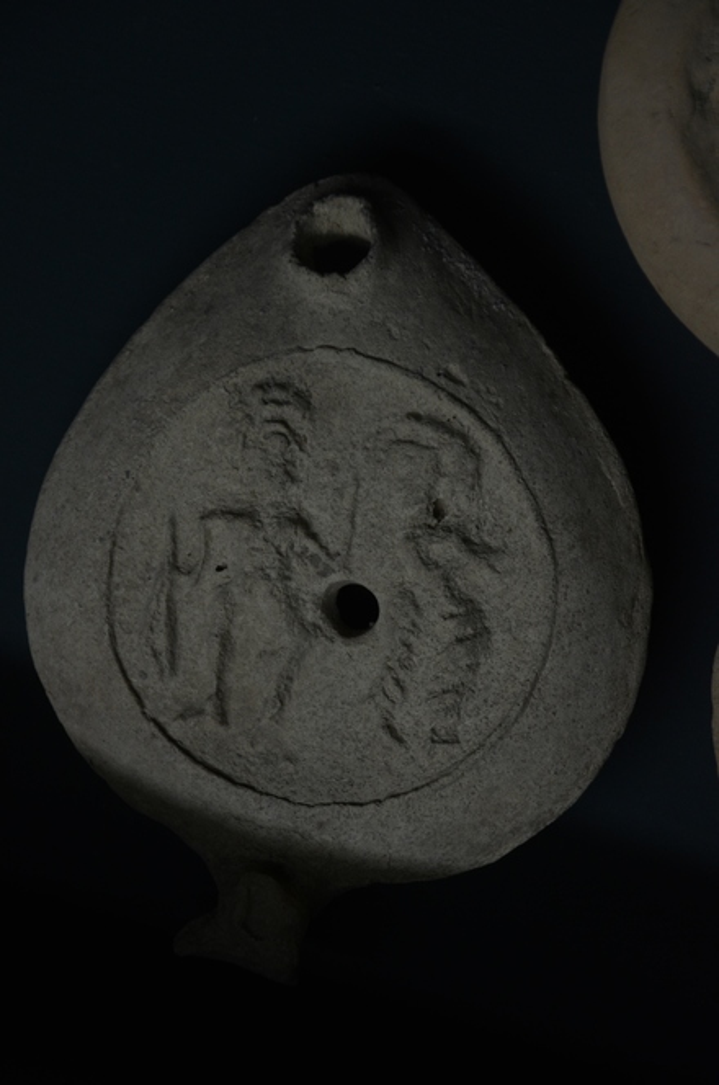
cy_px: 542
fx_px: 4512
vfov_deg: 13.7
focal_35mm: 150
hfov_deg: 9.1
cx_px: 360
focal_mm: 100
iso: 1000
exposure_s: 1/125
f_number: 5.6
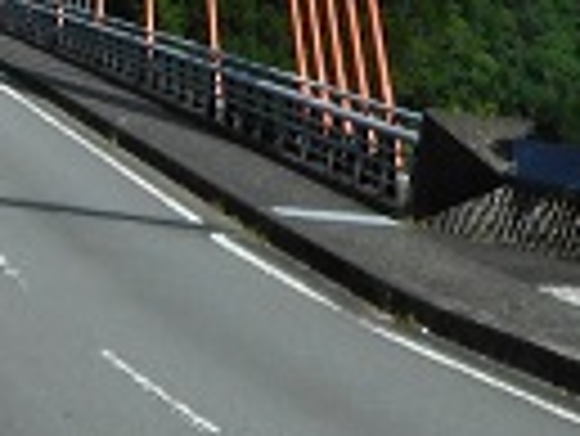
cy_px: -638
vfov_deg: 5.9
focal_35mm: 242
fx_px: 4059
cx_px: 504
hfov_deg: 8.2
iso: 80
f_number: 4.5
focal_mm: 6.9
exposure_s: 1/800
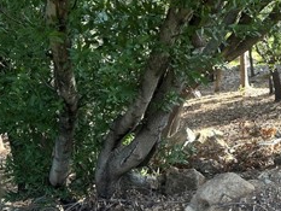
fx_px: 536
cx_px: 218
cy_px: 68
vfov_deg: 22.2
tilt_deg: -16.0
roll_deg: -2.5
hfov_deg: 28.8
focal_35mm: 66
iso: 80
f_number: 1.78
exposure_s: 1/121
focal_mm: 6.86
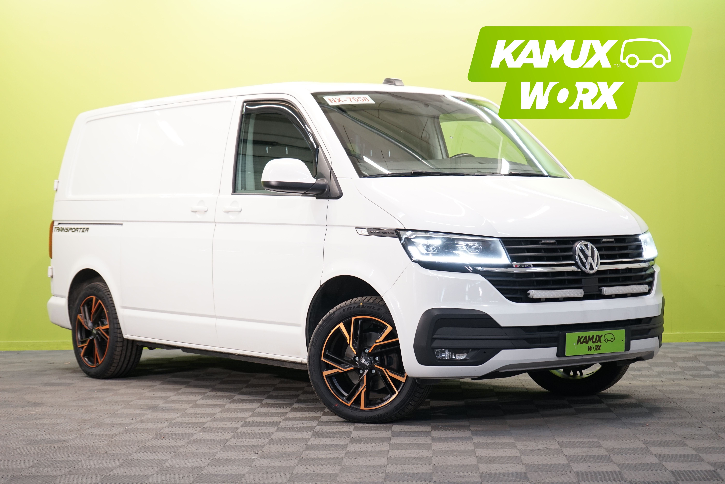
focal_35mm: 70
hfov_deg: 28.8
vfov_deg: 19.5
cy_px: 242
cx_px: 362
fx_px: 1410
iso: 640
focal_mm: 70
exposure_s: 1/30
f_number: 5.6
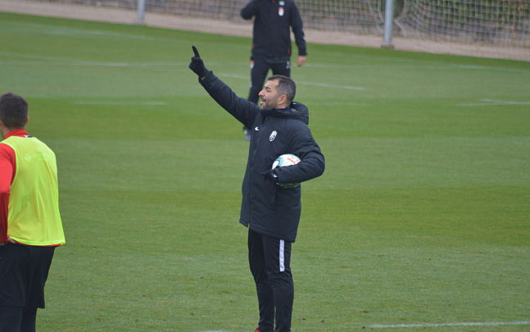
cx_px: 265
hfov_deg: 4.6
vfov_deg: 2.9
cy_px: 161
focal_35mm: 460
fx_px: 6647
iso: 400
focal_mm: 300
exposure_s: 1/320
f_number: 5.6
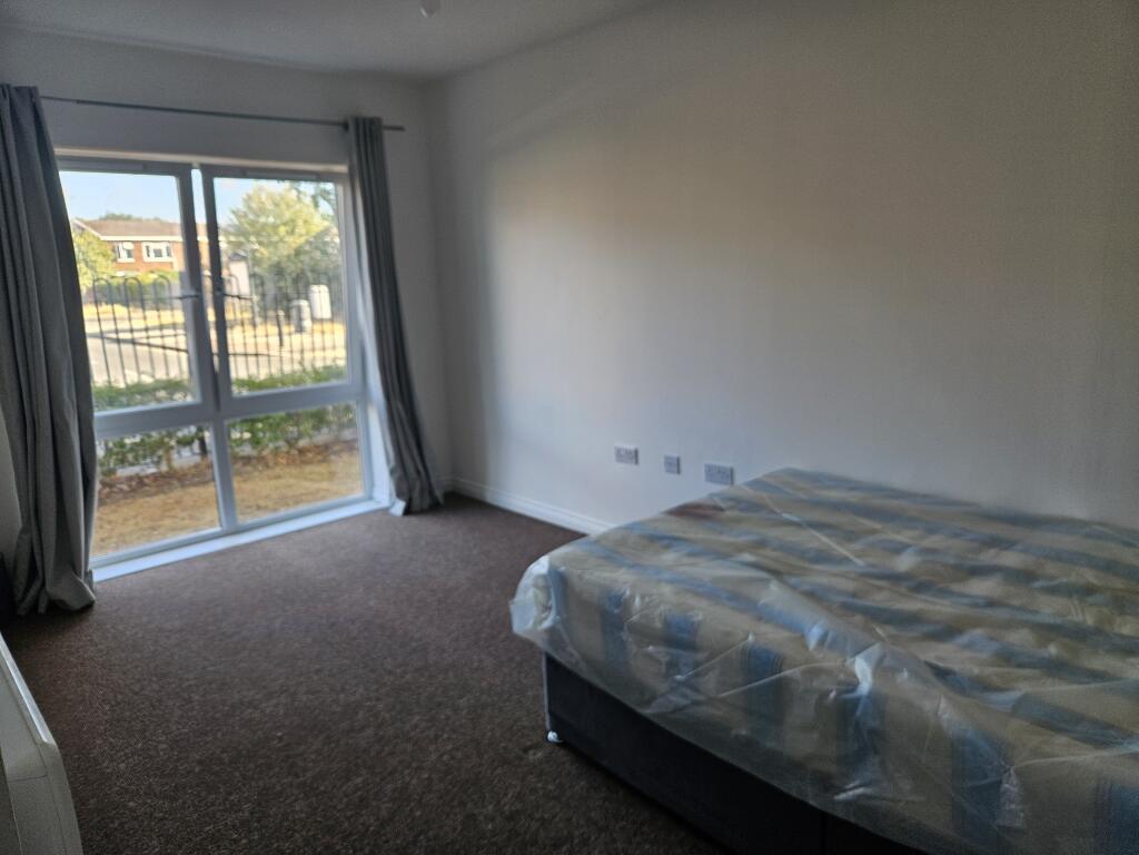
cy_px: 428
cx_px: 570
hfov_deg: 73.9
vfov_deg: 58.9
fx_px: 757
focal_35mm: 23
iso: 80
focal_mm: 5.4
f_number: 1.8
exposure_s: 1/180
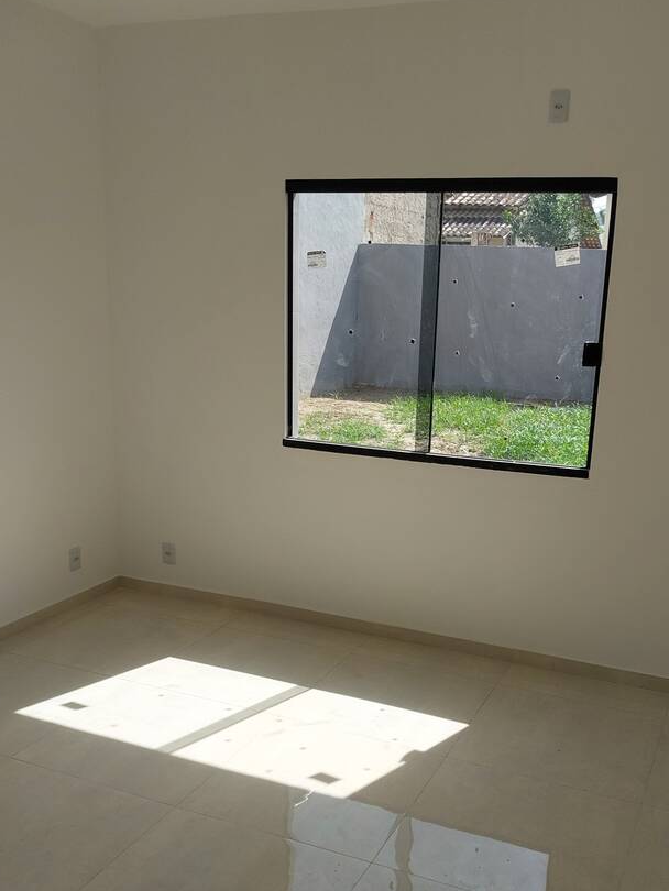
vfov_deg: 46.6
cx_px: 375
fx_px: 1030
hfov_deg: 35.9
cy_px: 527
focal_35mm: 40
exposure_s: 1/144
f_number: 1.8
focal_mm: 4.6
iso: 20
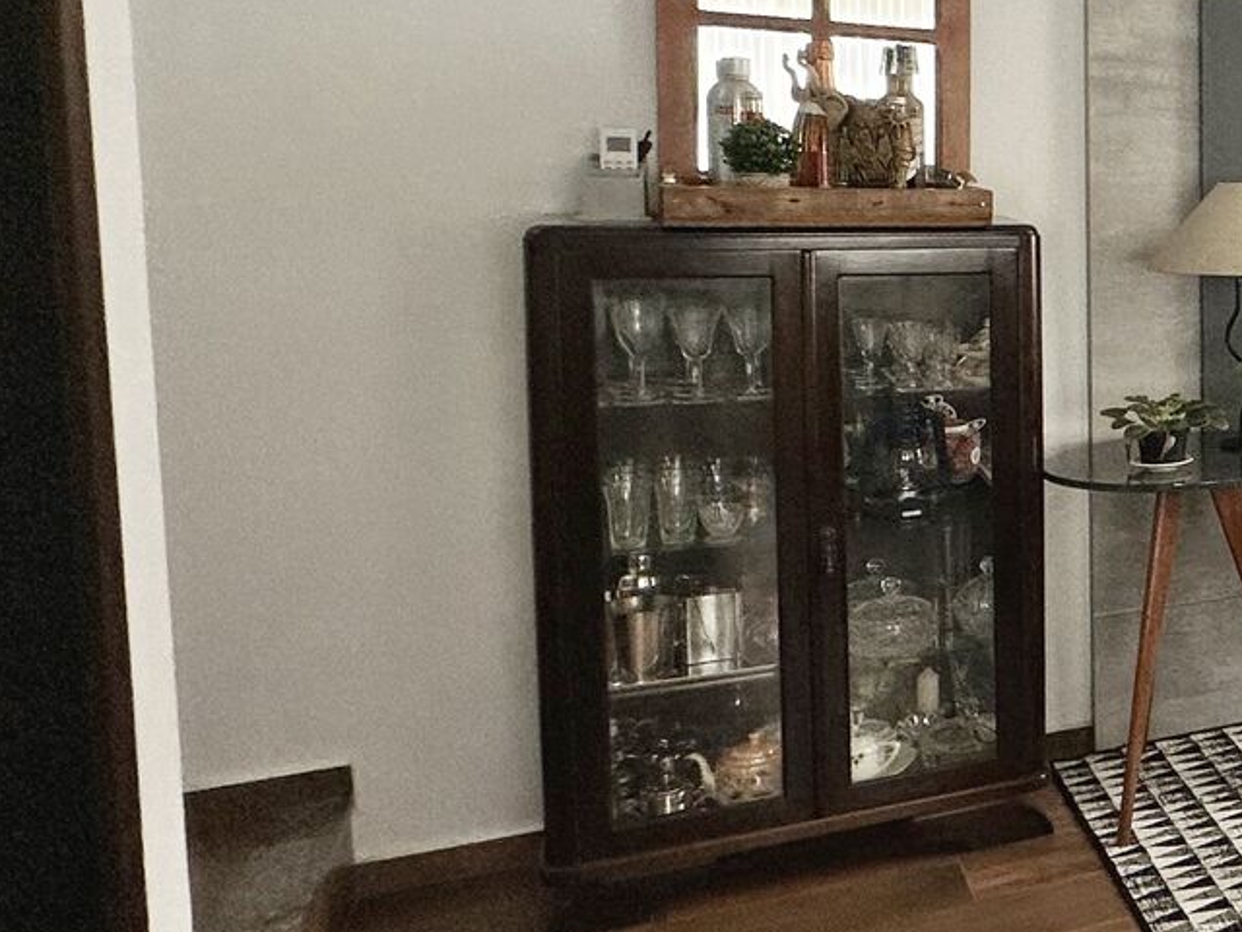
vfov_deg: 34.0
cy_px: 293
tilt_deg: -6.1
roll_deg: -2.6
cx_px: 1822
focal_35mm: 42
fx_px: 1507
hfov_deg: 29.4
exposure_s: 1/99
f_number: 2.2
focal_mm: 2.22
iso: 64
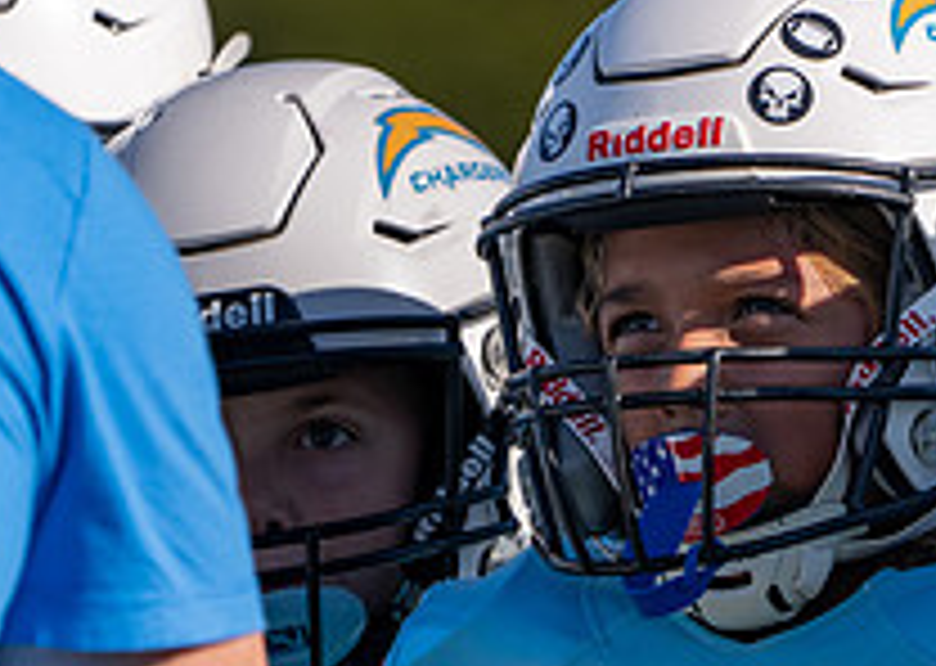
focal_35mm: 1262
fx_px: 33504
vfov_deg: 1.1
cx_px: 821
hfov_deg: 1.6
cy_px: 745
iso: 200
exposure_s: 1/1600
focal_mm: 400
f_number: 5.6
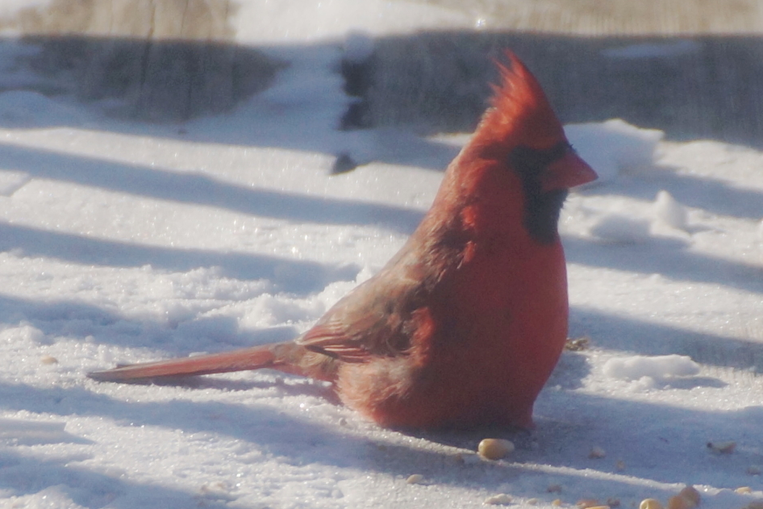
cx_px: 385
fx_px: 8394
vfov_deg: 3.5
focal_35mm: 396
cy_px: 258
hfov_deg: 5.2
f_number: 6.3
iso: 250
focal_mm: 250
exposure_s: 1/400
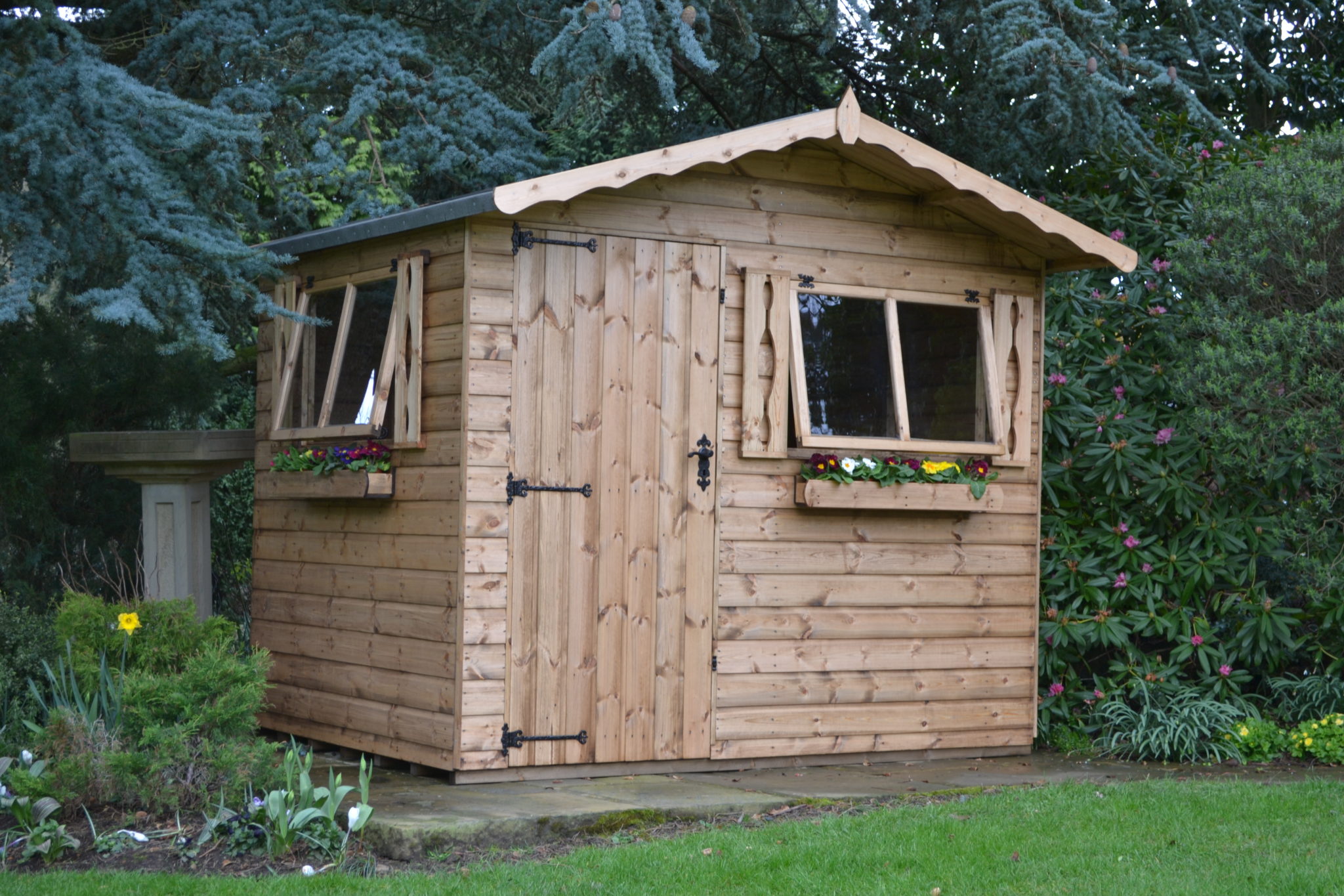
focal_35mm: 60
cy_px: 448
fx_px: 2240
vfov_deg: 22.6
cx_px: 672
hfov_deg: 33.4
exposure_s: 1/30
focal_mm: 40
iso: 140
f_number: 5.3
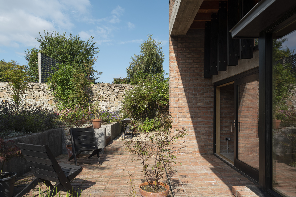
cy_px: 98
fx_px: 197
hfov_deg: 73.7
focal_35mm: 24
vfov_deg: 53.1
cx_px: 148
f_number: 14
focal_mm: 24
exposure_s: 1/60
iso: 100
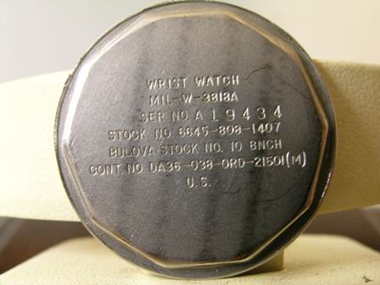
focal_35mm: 42
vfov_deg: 34.3
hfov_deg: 44.8
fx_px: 461
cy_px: 142
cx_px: 190
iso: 200
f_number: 5.7
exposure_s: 1/2
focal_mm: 8.7
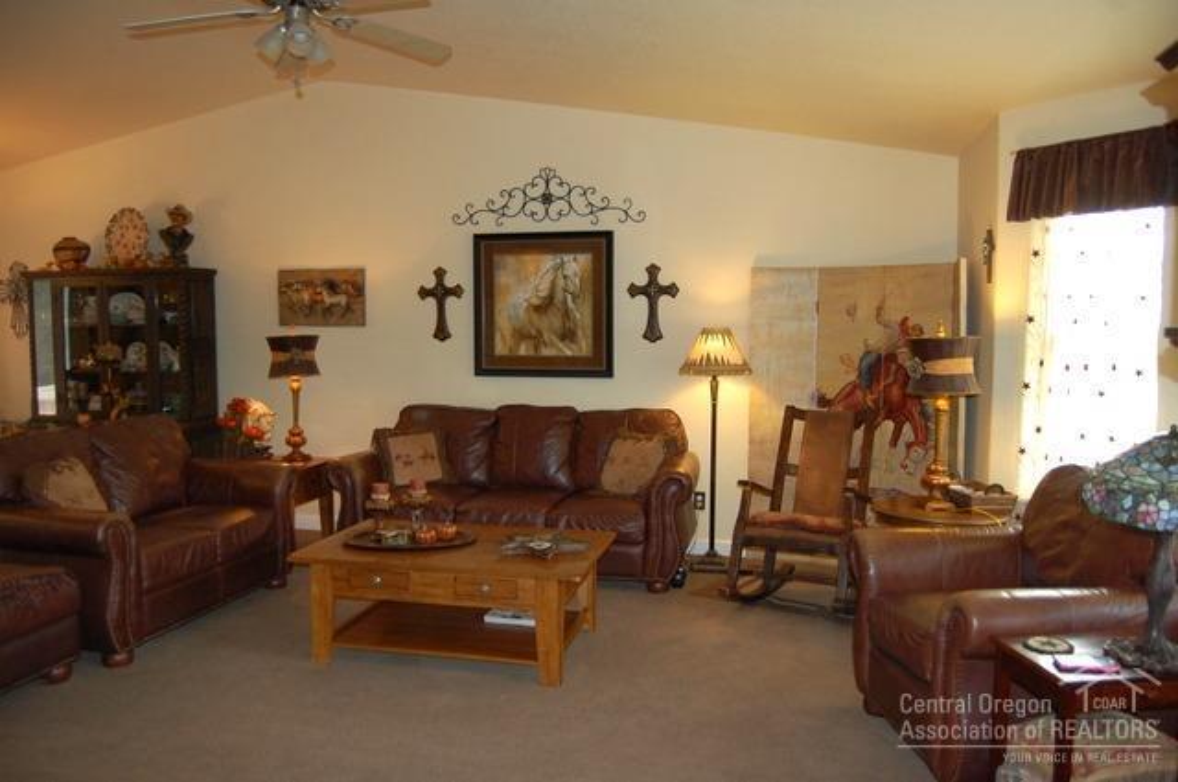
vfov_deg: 47.8
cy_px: 391
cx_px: 589
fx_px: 882
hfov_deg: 67.4
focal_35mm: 27
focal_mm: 18
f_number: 3.5
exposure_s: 1/60
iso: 400
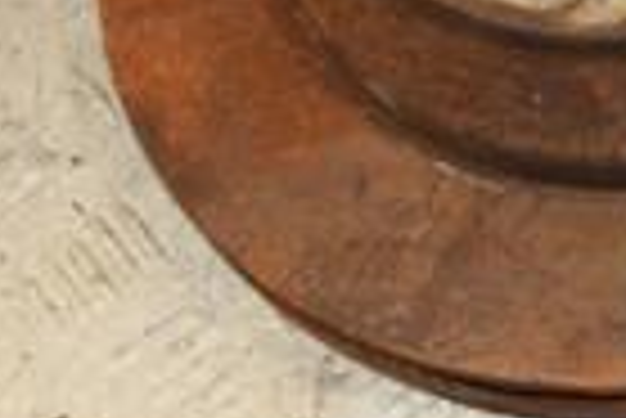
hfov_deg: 13.1
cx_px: 1243
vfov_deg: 9.8
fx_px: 2370
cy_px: -198
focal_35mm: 136
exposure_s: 1/200
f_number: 5.6
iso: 800
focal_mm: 21
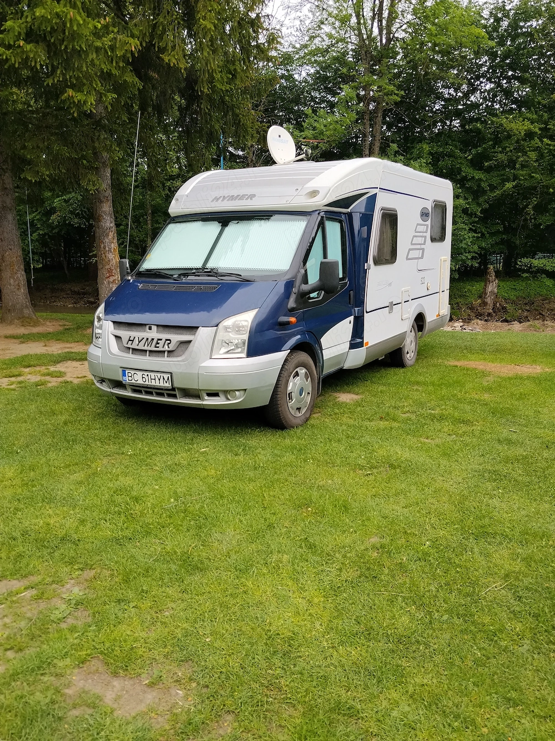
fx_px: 620
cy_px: 370
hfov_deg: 48.2
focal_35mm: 29
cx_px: 278
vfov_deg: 61.7
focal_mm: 4.22
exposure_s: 1/476
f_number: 1.8
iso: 50
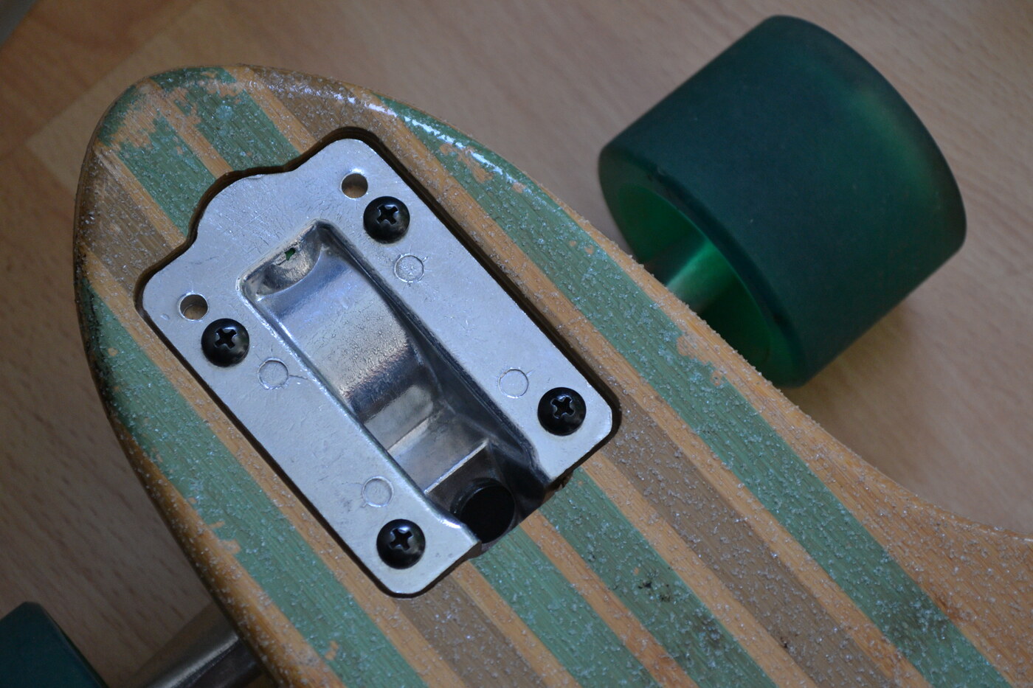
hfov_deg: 24.6
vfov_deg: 16.5
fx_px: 2367
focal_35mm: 82
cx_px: 516
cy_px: 344
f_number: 5.6
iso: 720
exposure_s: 1/15
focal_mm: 55
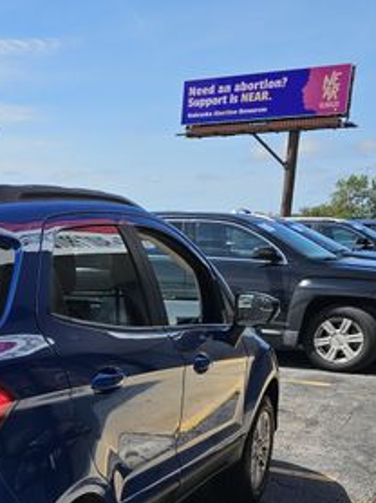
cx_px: -83
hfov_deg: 24.7
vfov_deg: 35.1
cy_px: 400
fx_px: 769
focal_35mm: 53
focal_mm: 6.3
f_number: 1.7
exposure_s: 1/955
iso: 12
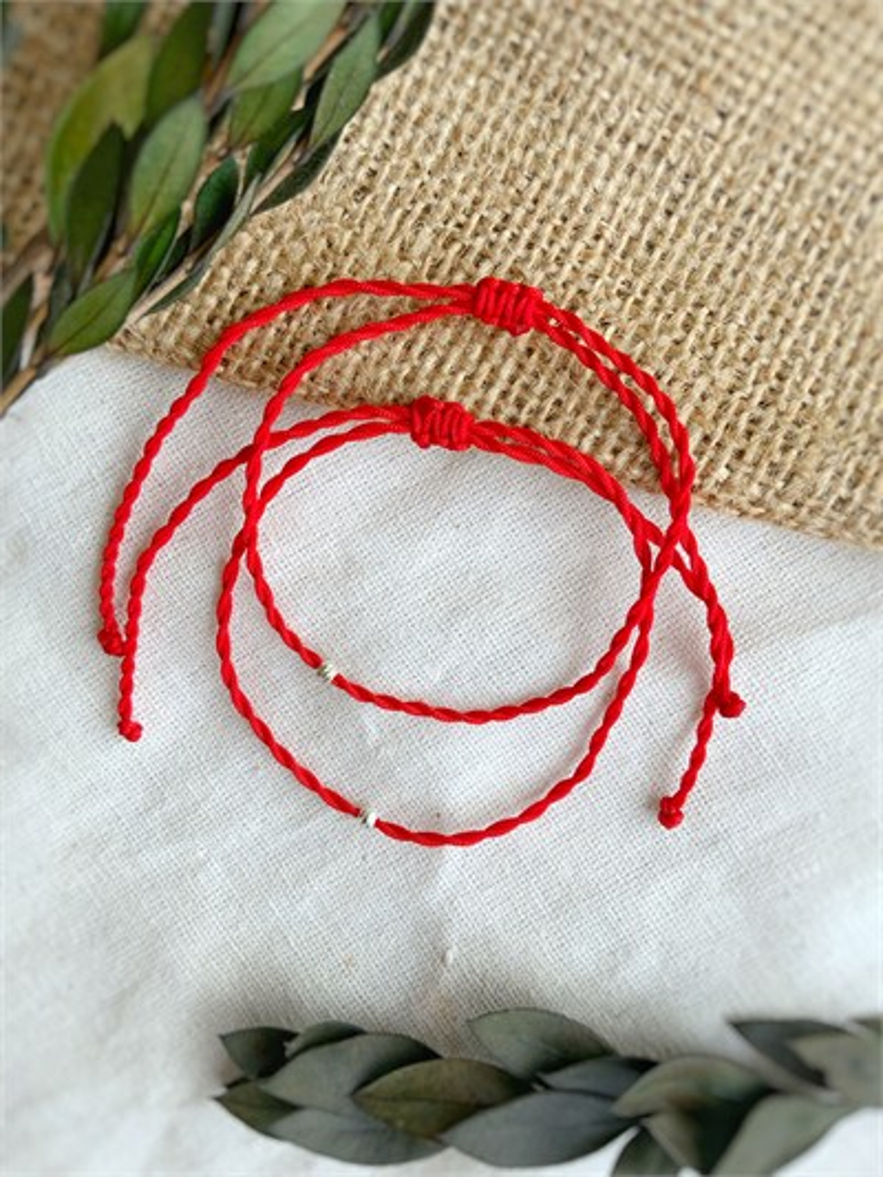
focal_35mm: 29
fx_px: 986
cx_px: 442
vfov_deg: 61.6
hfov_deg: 48.2
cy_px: 588
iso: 25
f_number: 1.8
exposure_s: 1/122
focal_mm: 3
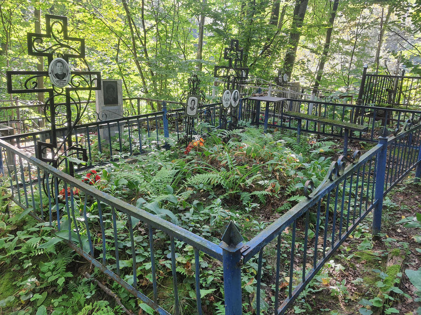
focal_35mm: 26
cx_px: 210
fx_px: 316
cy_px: 158
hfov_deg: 67.3
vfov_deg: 53.1
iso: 50
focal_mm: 4.32
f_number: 1.7
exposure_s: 1/100
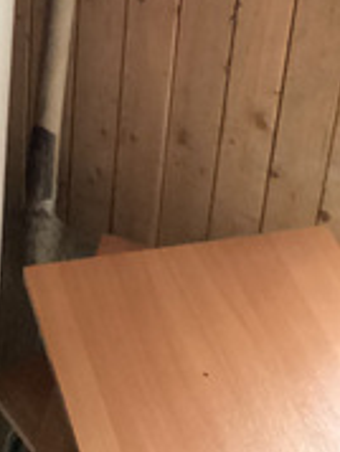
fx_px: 1137
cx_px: -133
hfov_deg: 15.9
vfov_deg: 20.6
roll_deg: +2.3
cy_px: -132
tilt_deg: -25.6
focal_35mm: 87
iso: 640
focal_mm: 3.3
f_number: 2.4
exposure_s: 1/24
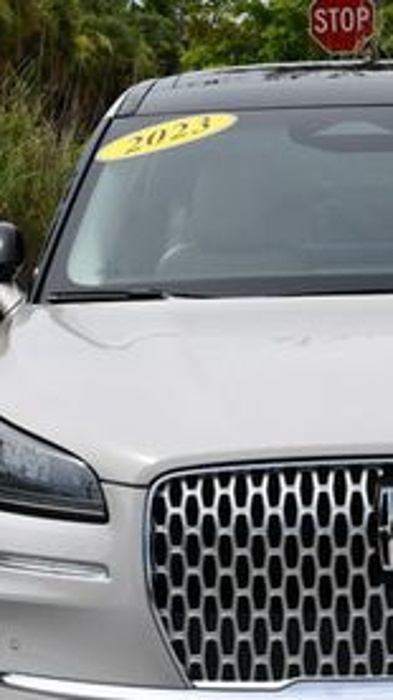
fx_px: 2708
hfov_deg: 8.3
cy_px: 497
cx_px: 363
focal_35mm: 146
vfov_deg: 14.7
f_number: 8
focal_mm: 30
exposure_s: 1/250
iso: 100
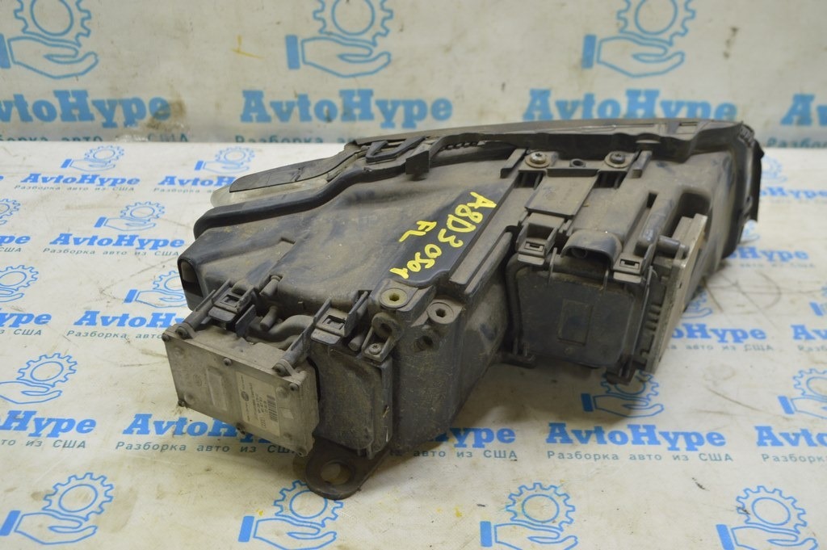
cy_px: 275
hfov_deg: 51.3
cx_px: 414
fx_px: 861
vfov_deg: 35.4
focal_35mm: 38
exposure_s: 1/20
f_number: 5.6
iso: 400
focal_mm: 25
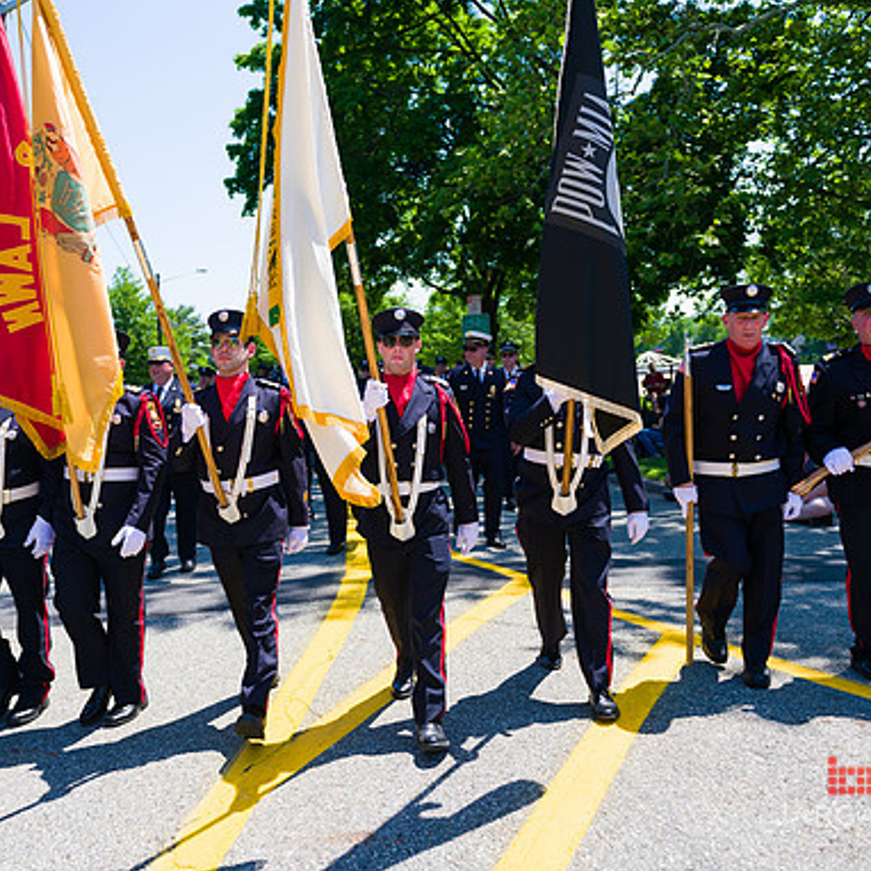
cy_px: 434
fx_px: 882
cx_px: 328
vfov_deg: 52.5
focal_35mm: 31
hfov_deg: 52.0
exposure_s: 1/1250
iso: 200
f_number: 5
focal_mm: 24
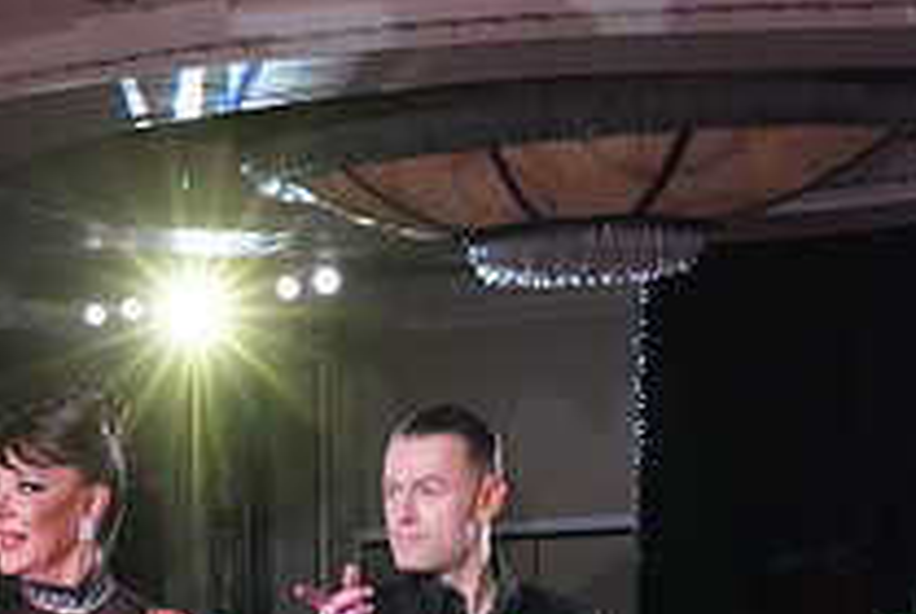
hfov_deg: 12.9
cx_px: 250
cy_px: 827
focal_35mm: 158
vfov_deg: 8.6
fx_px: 4026
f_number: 6.3
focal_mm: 57
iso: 5000
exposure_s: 1/320
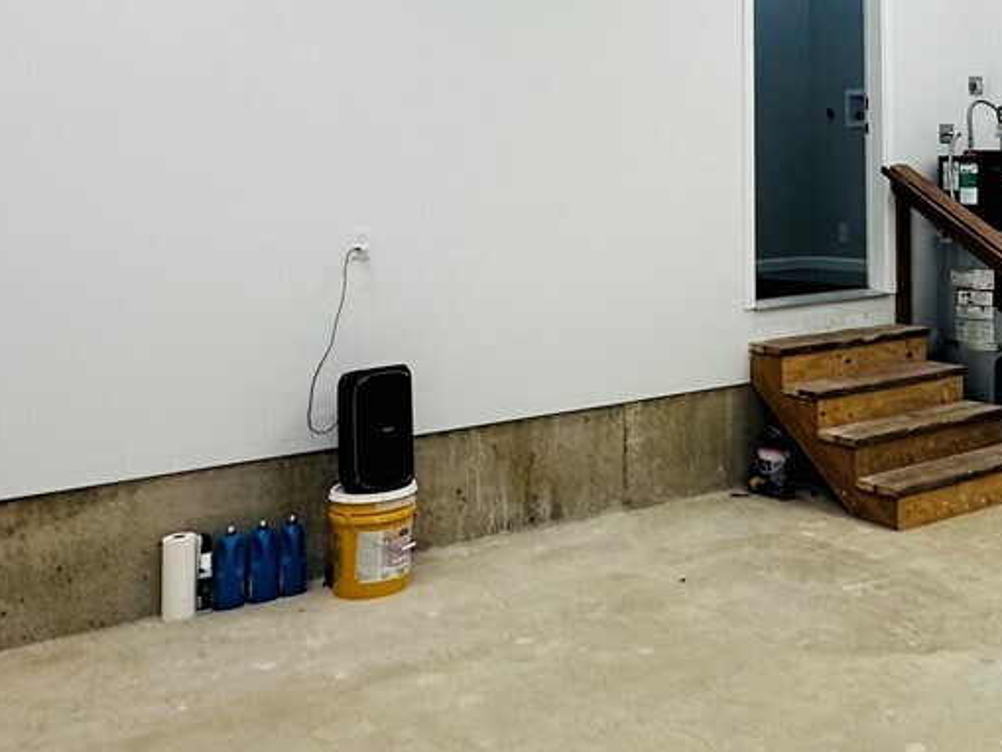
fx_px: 1274
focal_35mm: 44
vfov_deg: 31.1
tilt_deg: +6.3
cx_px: 906
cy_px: 45
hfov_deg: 39.7
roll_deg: +1.1
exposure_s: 1/120
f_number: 2.2
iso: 64
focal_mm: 2.22
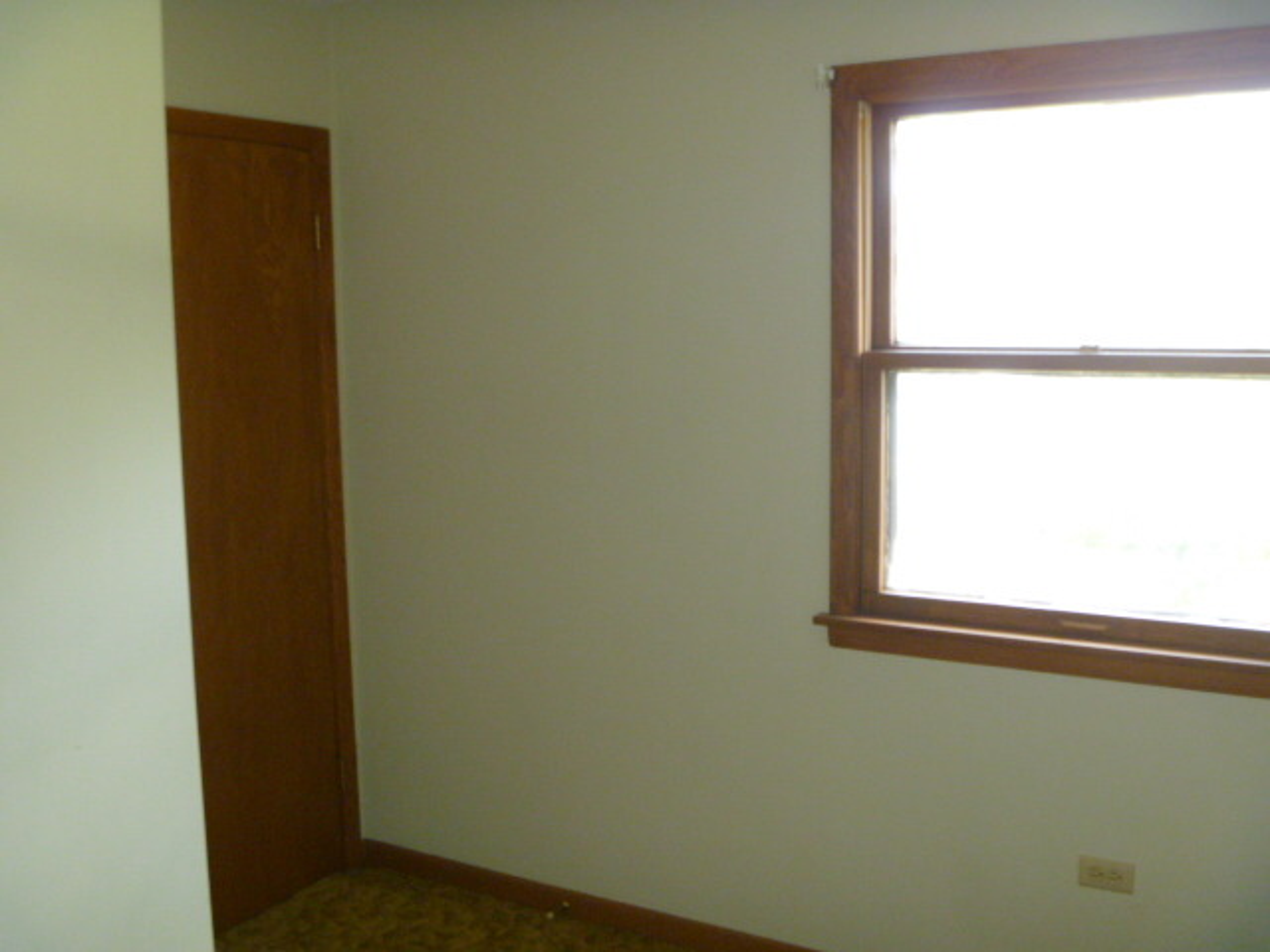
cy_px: 476
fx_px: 1284
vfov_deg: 40.7
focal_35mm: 35
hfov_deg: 52.6
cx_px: 635
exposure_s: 1/30
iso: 250
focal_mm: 6.3
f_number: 3.5
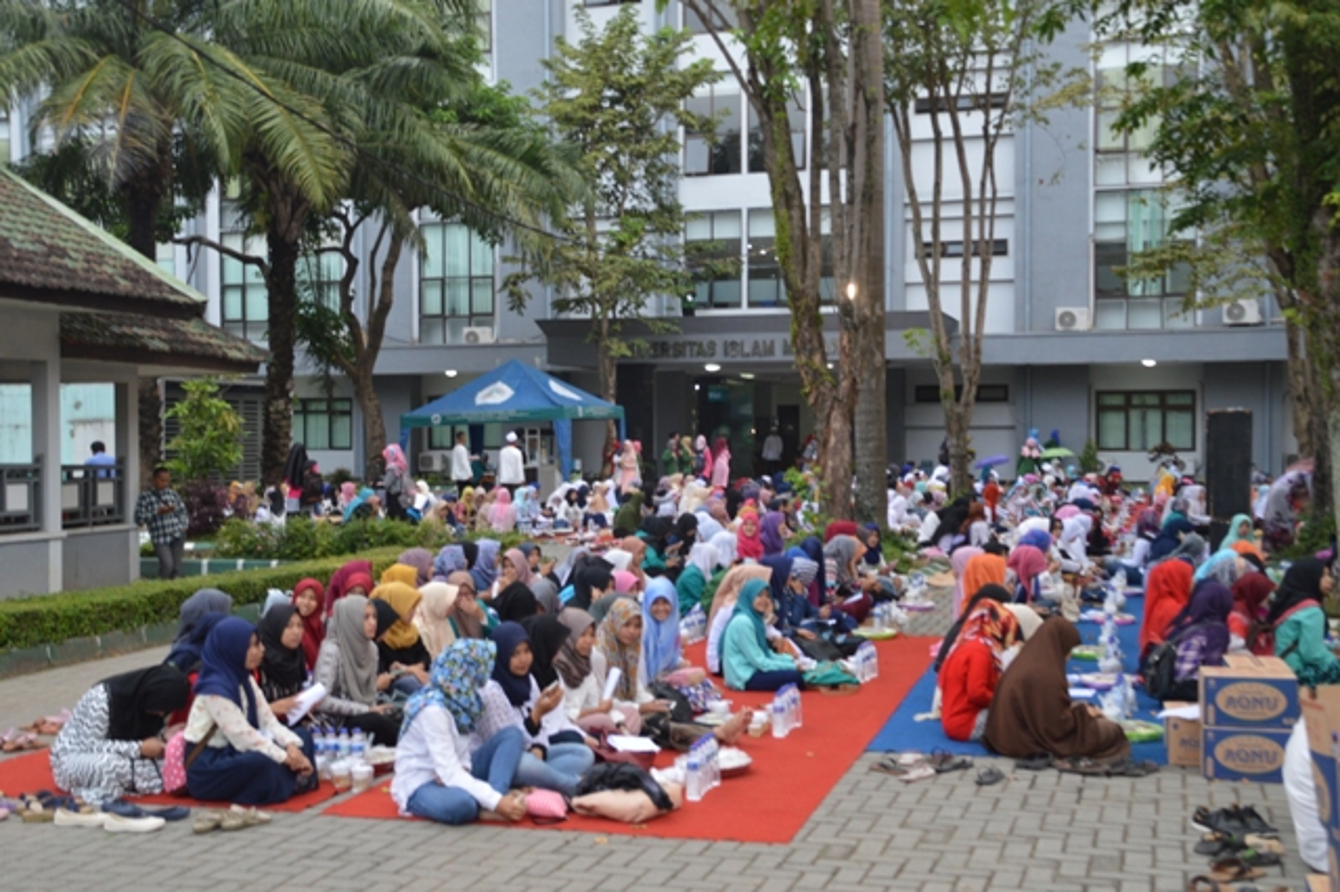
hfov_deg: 47.9
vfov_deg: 33.0
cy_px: 446
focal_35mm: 40
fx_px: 1507
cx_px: 670
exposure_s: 1/50
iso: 400
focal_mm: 27
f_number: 4
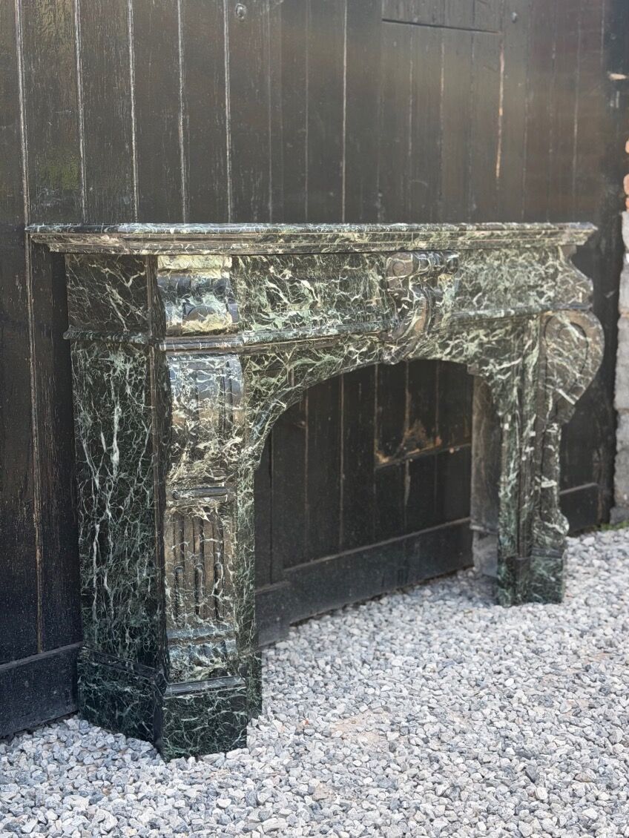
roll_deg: -2.9
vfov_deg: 39.6
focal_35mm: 48
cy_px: 419
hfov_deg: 30.3
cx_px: 314
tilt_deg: -9.1
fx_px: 1162
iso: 50
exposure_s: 1/213
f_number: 1.78
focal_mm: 6.76
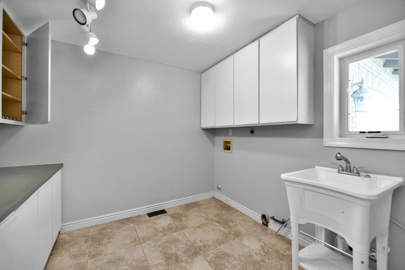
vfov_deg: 81.2
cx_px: 202
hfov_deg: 104.3
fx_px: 157
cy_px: 135
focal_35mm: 14
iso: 320
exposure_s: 1/30
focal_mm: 14
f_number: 4.5
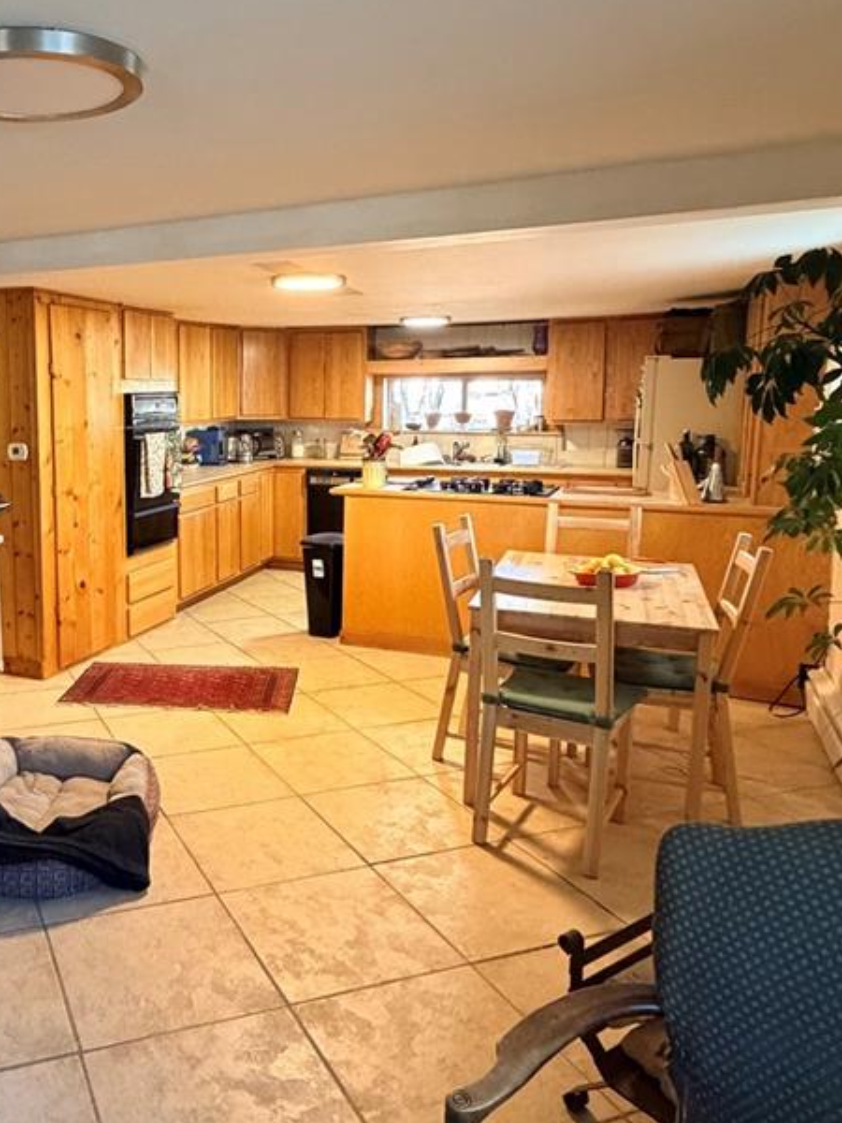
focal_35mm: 28
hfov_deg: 46.8
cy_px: 513
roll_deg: +1.6
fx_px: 908
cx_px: 157
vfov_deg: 63.3
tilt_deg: -7.8
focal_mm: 2.22
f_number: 2.2
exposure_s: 1/60
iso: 800
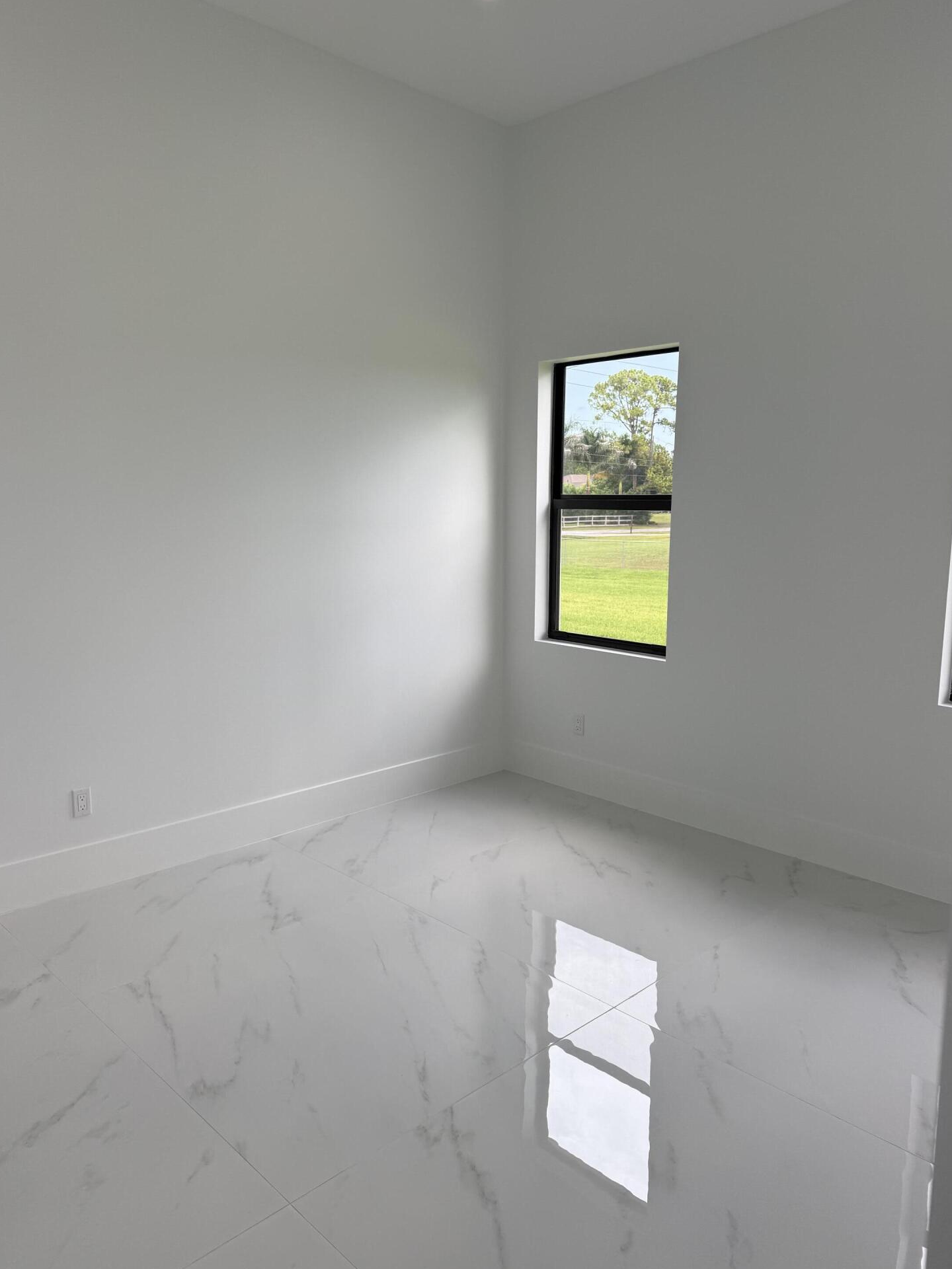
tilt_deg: -5.7
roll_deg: -0.8
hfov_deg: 54.9
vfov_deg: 69.4
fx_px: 917
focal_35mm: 25
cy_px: 616
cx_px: 481
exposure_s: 1/728
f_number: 1.78
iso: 100
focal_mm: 6.76
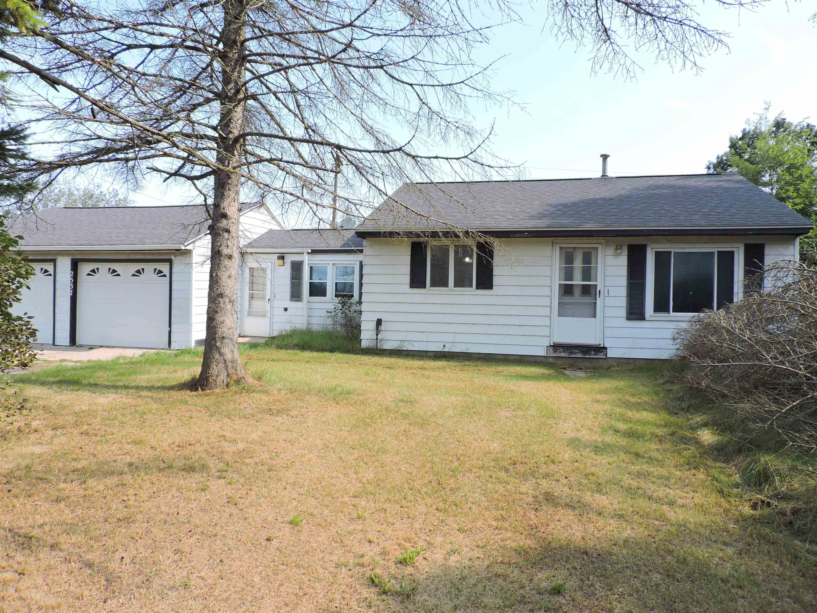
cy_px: 306
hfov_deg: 71.6
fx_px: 566
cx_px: 408
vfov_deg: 56.8
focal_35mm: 24
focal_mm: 4.3
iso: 100
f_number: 3
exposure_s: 1/800
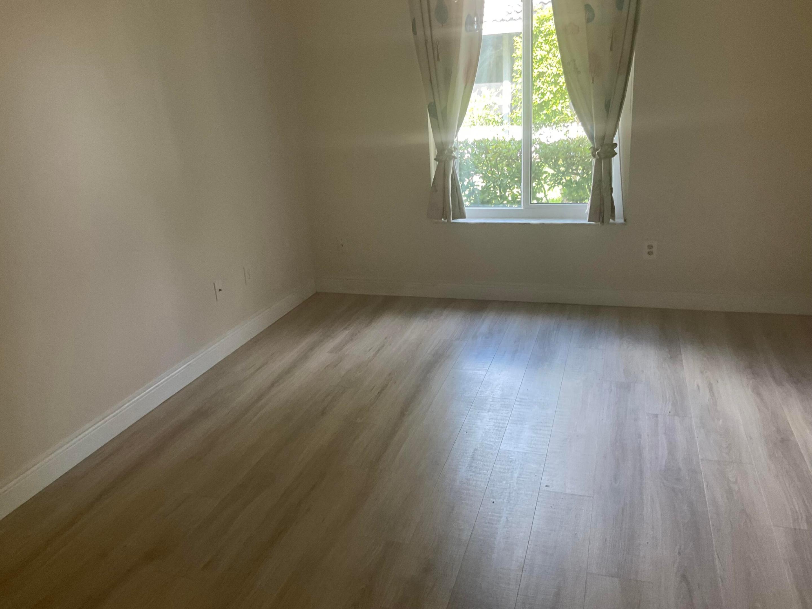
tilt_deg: -19.0
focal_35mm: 29
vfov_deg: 48.2
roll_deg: +2.7
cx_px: 406
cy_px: 304
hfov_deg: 61.7
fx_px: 680
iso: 80
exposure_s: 1/60
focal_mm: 3
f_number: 1.8
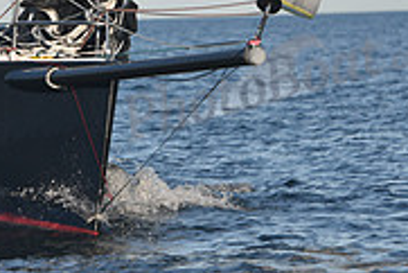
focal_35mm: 481
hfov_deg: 4.3
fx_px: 5456
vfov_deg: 2.9
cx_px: 9
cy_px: -3
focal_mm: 150
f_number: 5
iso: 250
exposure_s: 1/800
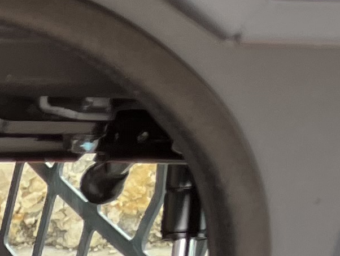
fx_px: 1710
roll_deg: -0.1
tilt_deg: -39.5
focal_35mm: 174
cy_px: 833
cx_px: -762
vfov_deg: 7.3
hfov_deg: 8.8
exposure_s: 1/121
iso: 50
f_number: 1.6
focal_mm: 5.1
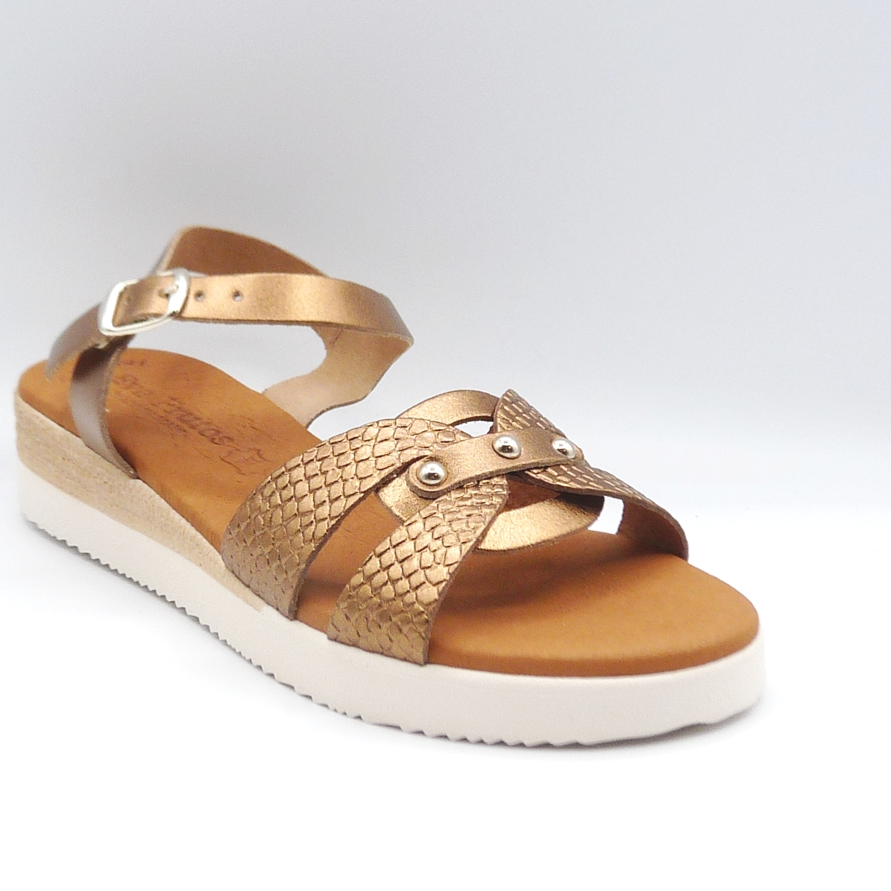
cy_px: 447
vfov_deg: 29.6
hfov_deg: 29.5
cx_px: 416
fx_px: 1689
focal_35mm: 58
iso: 100
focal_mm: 4.8
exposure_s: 1/160
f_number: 4
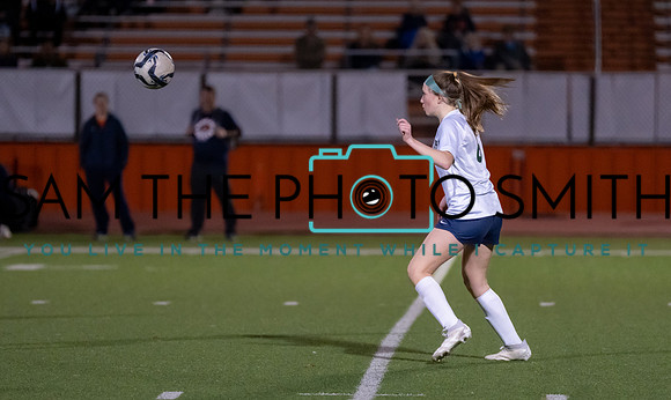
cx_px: 349
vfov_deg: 4.4
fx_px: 5231
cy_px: 217
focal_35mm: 290
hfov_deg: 7.3
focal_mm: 200
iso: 4000
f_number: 2.8
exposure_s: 1/1000
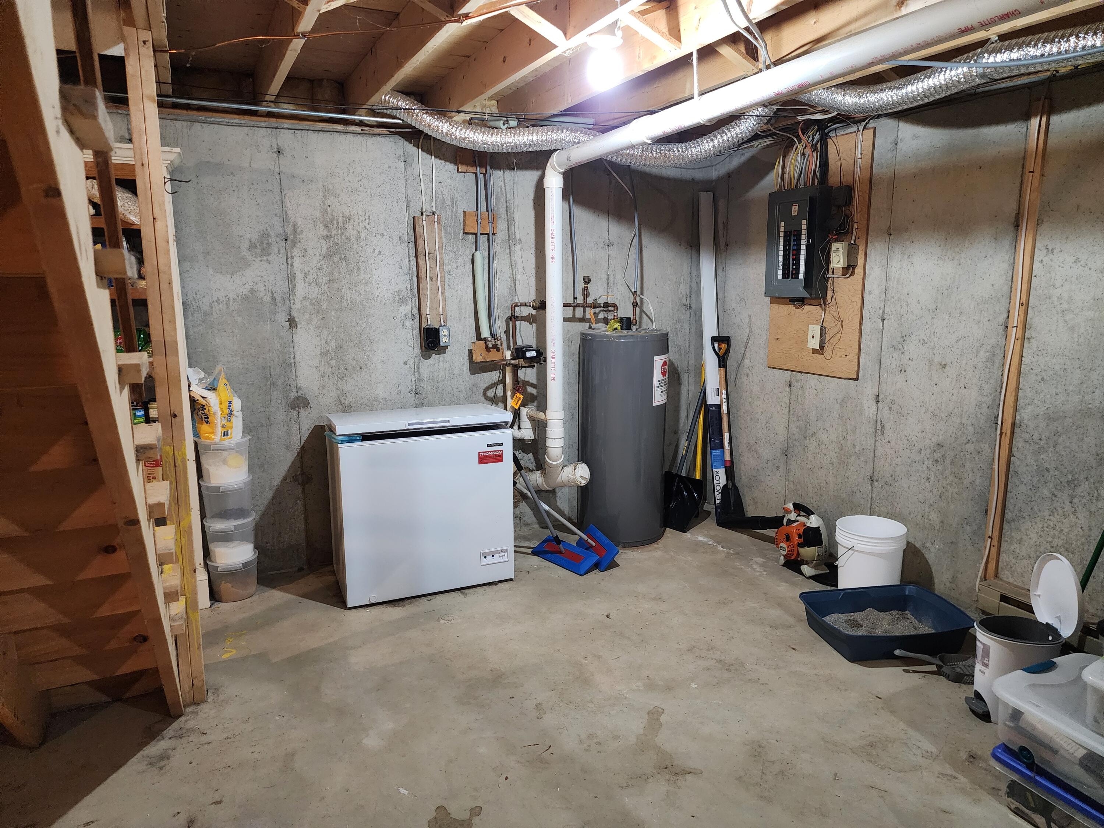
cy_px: 414
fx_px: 734
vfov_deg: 58.9
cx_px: 552
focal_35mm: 23
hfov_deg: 73.9
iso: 800
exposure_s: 1/60
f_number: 1.8
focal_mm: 6.4
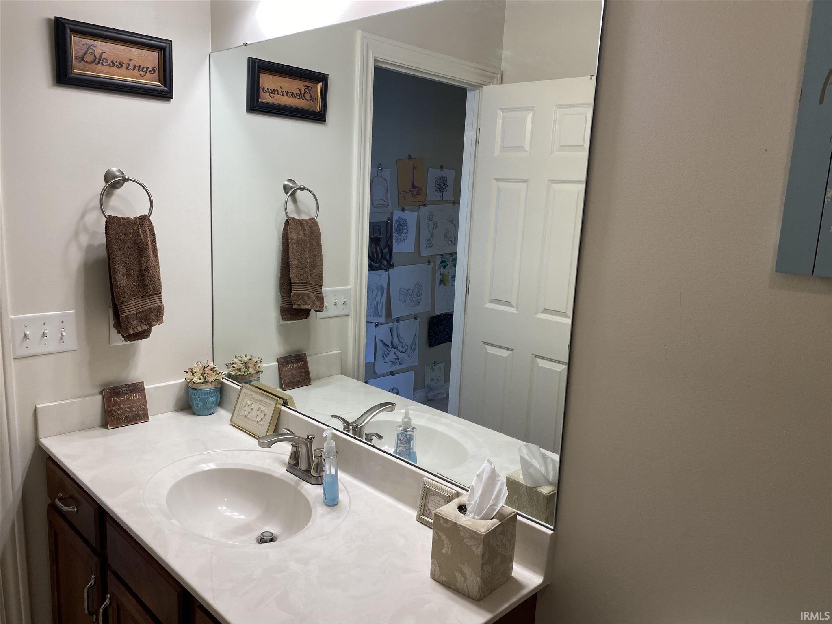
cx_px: 416
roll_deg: -3.2
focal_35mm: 26
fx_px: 625
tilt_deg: -11.7
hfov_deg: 67.3
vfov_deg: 53.1
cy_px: 312
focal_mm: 4.25
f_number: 1.8
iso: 80
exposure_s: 1/120
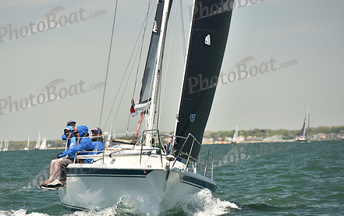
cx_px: 147
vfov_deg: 4.9
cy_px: 125
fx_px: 2513
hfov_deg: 7.8
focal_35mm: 268
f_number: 5
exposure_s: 1/800
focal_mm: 200
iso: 250
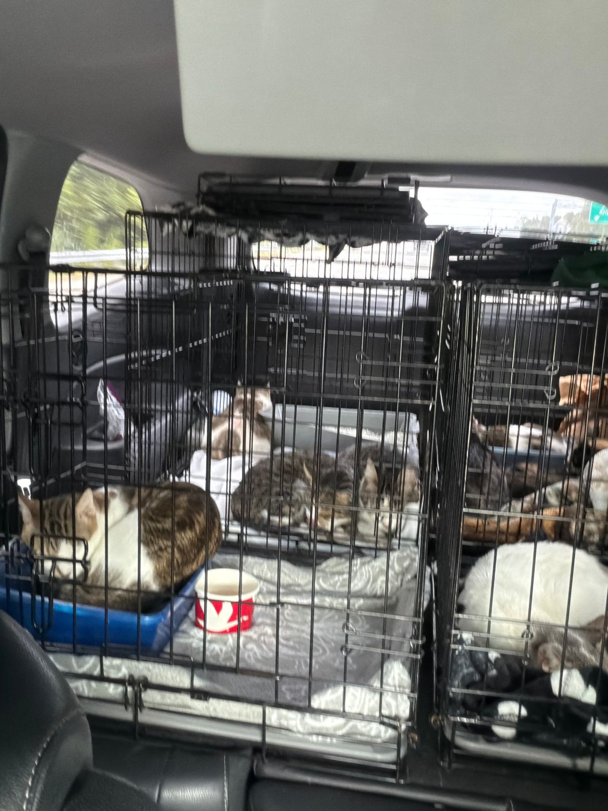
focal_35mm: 30
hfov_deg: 46.8
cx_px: 304
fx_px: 703
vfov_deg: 60.0
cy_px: 406
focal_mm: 2.71
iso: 400
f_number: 1.9
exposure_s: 1/36
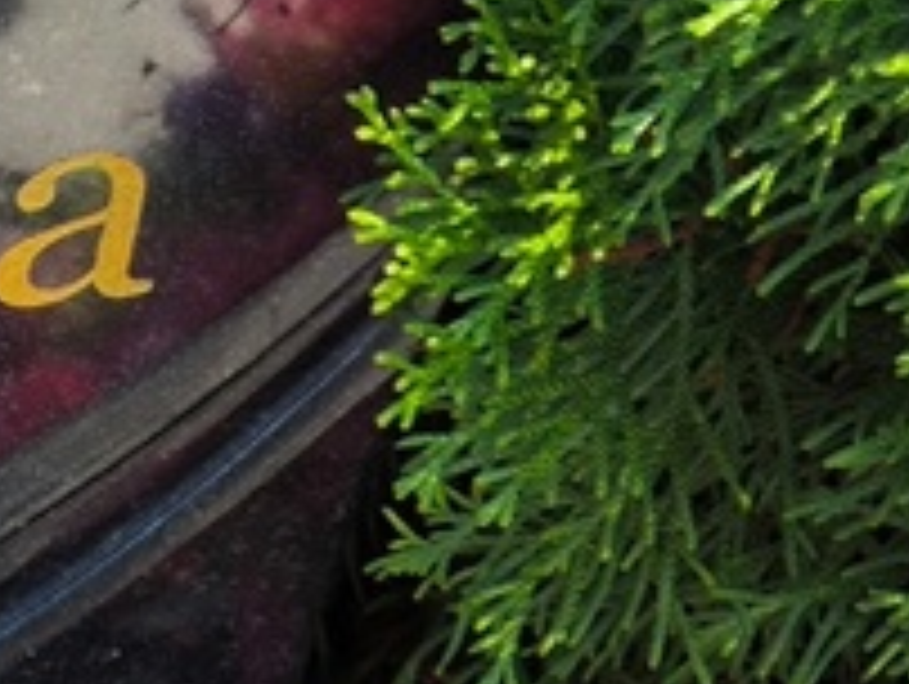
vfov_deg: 7.5
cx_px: -718
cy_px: 225
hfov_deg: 9.5
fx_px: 5206
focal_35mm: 198
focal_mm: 4.71
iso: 50
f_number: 1.7
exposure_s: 1/360
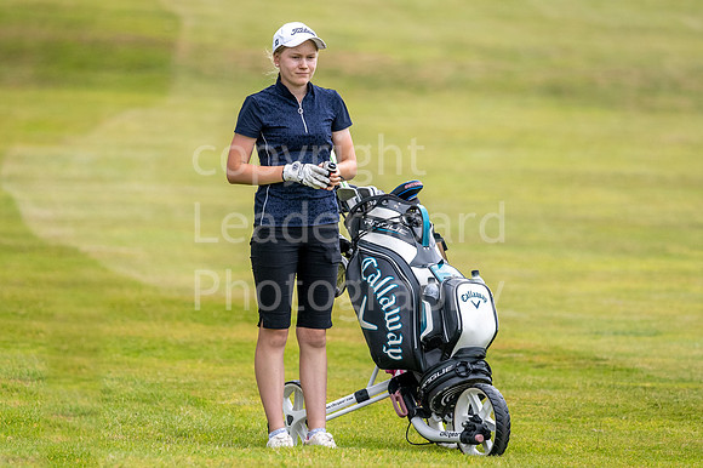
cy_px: 222
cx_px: 305
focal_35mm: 509
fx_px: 9932
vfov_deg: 2.7
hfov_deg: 4.1
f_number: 4
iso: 320
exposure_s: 1/1250
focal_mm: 300
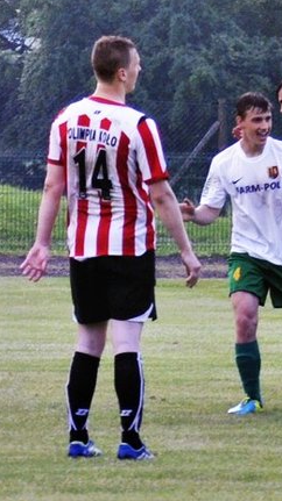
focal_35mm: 171
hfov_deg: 7.1
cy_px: 252
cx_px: 281
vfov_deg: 12.6
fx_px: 2276
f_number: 4.2
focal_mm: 72
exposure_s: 1/500
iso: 280
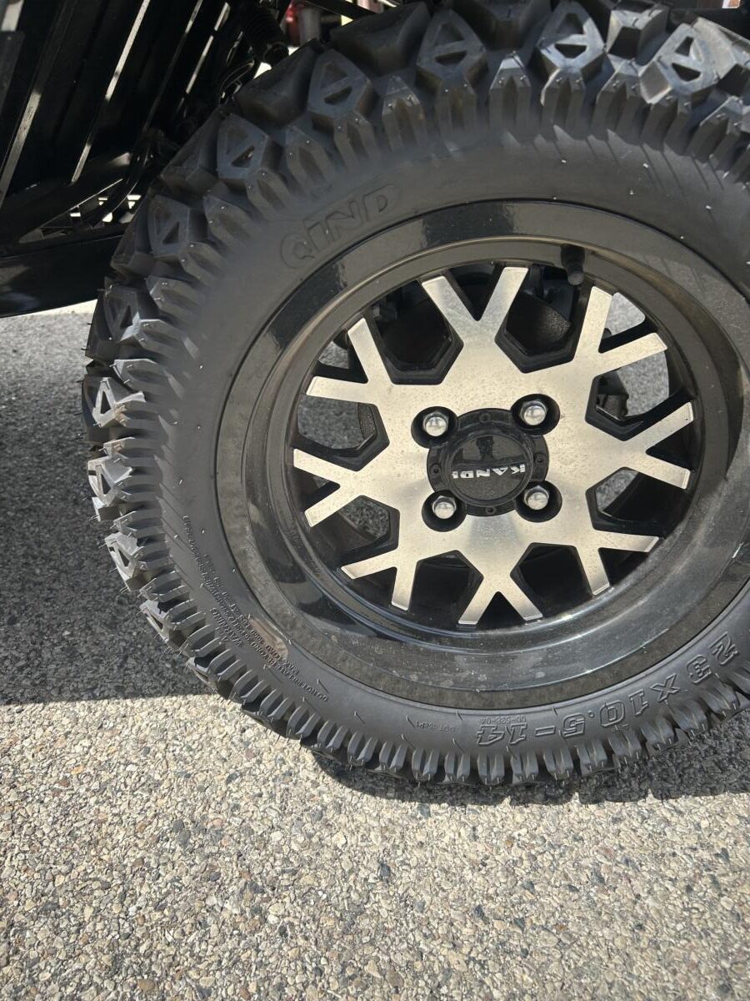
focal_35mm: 26
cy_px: 500
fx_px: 751
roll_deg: +4.4
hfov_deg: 53.1
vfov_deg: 67.3
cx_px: 375
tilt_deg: -30.5
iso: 50
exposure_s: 1/1575
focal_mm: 5.7
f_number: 1.5
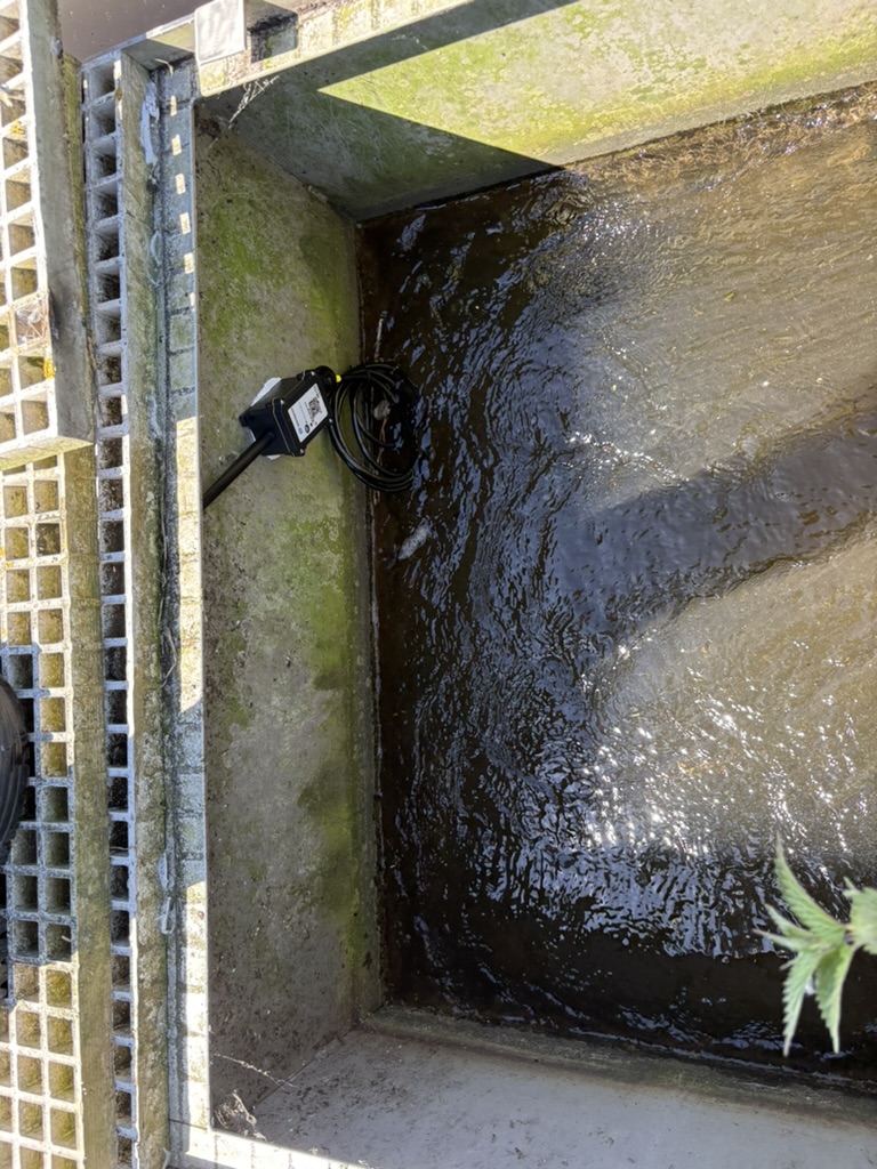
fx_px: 878
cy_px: 584
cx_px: 438
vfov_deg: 67.3
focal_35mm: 26
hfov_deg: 53.1
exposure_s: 1/346
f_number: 1.6
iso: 64
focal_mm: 5.96
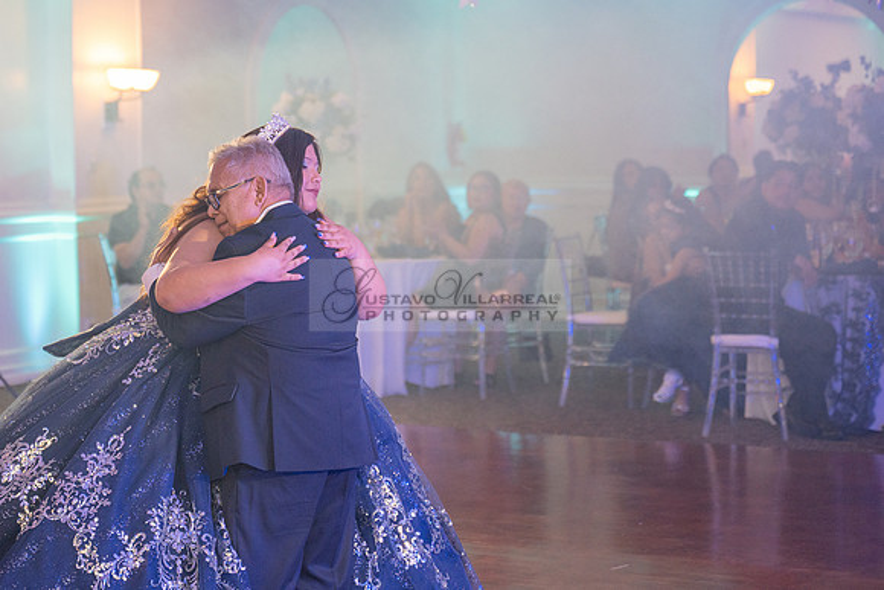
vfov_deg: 13.3
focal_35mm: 103
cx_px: 236
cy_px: 189
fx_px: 2527
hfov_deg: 19.7
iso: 1250
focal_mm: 68
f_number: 2.8
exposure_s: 1/200
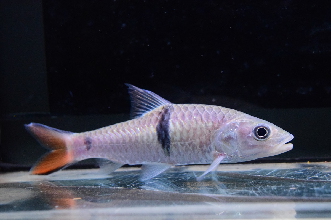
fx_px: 496
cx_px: 166
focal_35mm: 54
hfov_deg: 36.9
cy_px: 110
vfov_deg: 25.1
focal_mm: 36
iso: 5000
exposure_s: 1/200
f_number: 7.1
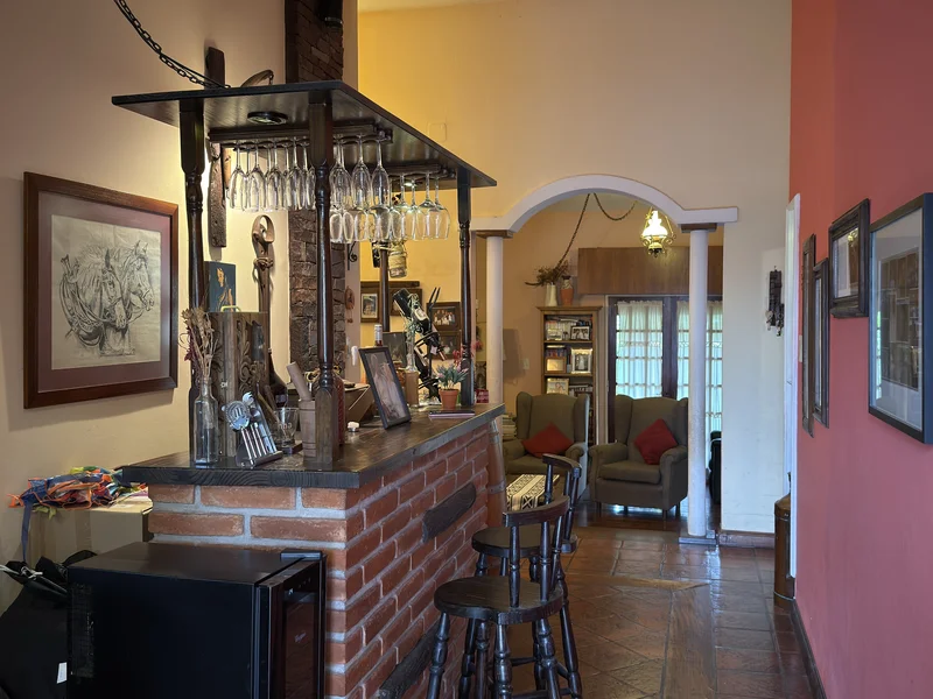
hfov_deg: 52.6
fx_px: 943
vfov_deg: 40.7
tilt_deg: -1.2
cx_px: 466
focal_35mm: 35
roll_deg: +0.2
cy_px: 350
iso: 320
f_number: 1.78
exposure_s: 1/33
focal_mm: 6.76
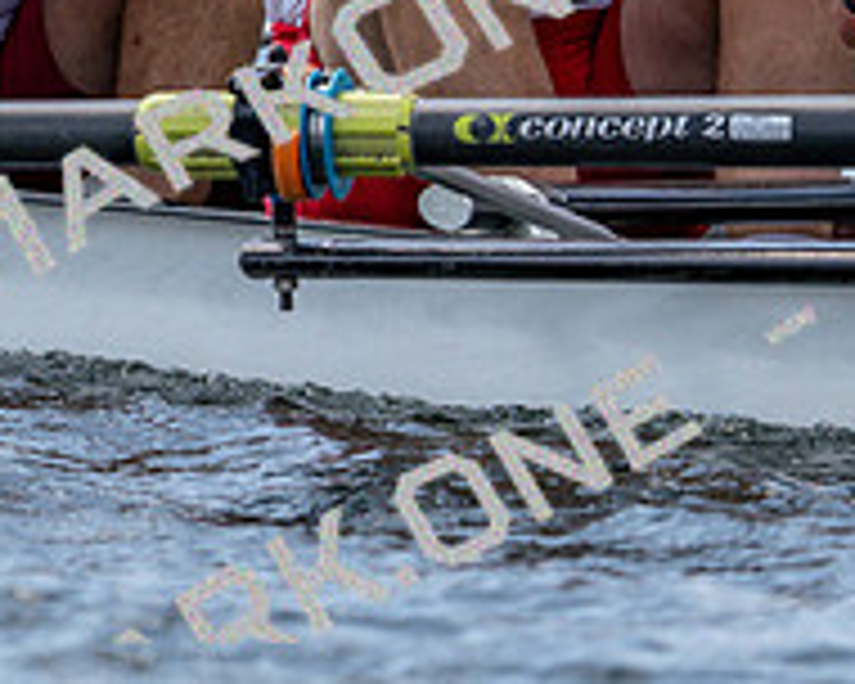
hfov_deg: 2.1
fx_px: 23888
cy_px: -128
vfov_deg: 1.6
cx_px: 526
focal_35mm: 944
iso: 400
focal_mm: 329
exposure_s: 1/2000
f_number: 6.3
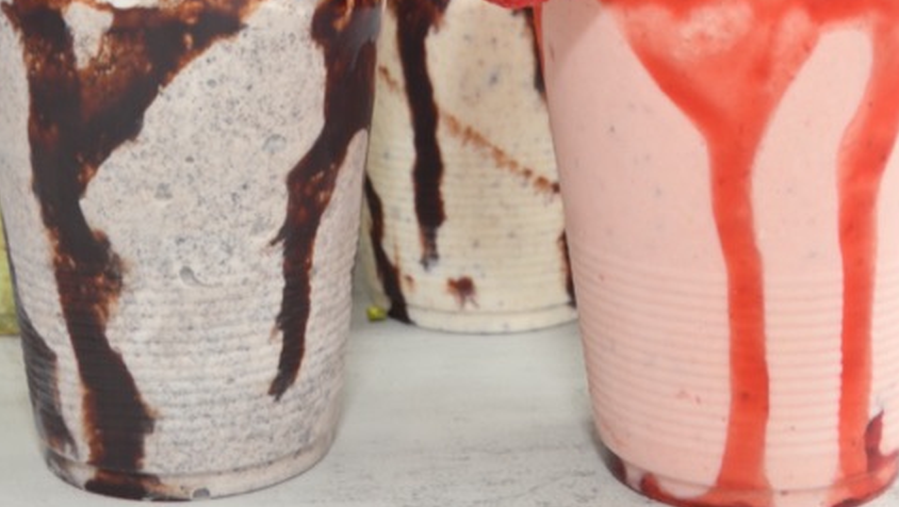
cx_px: 432
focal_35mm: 82
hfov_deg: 25.9
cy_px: -92
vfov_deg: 14.3
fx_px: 1956
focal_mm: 34
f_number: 11
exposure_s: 1/60
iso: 400
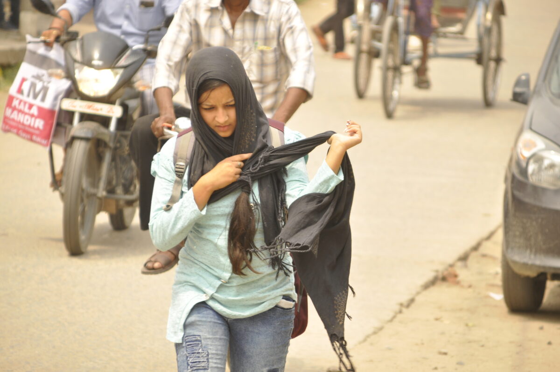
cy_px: 186
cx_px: 280
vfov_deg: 4.6
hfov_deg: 6.9
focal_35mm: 300
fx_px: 4661
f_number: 6.3
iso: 200
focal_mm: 200
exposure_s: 1/200
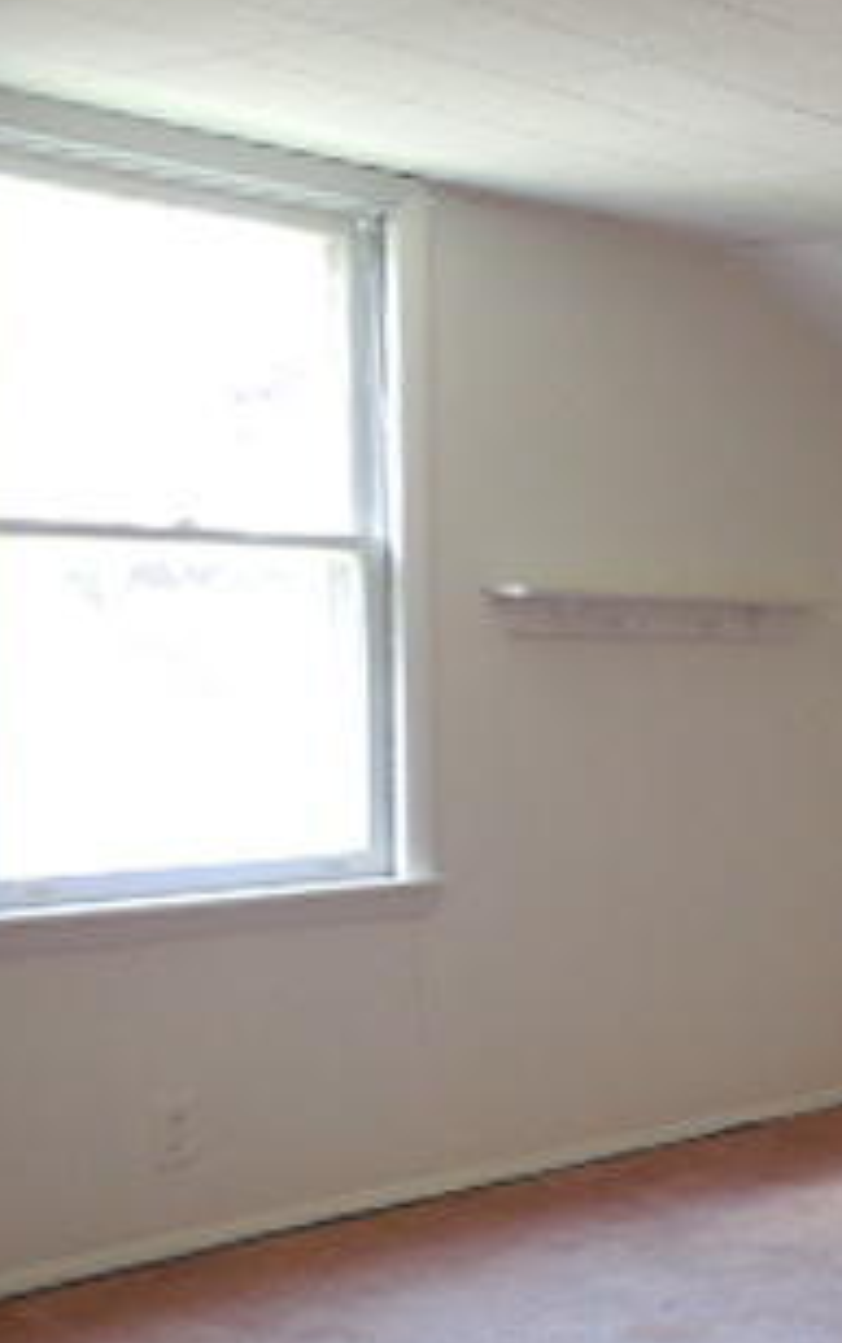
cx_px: 1283
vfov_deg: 36.7
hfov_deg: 20.1
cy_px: 837
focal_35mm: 55
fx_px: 2016
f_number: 3.1
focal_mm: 4.5
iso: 280
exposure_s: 1/30
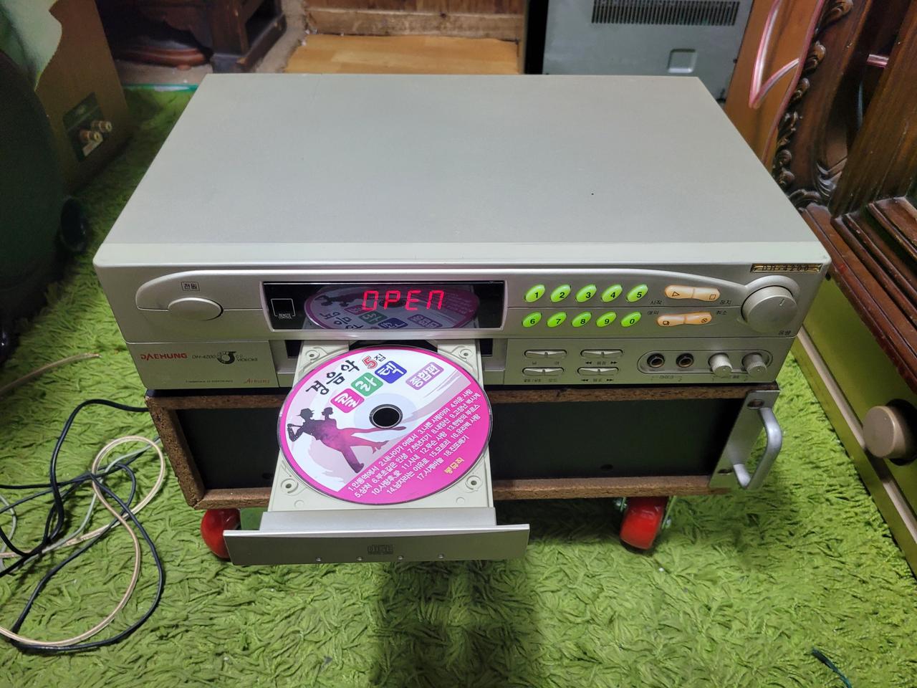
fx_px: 689
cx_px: 458
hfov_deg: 67.3
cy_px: 344
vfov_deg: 53.1
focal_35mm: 26
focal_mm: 5.4
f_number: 1.8
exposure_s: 1/60
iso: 160
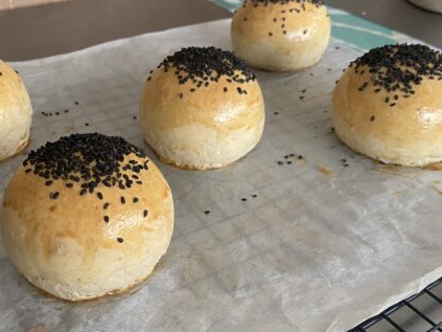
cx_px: 169
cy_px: 164
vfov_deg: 35.1
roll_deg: +0.4
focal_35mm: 41
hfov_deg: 45.4
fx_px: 523
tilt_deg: -34.5
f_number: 1.8
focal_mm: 4.25
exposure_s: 1/60
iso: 250
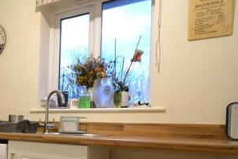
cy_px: 123
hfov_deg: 50.6
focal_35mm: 33
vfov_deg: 38.8
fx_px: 218
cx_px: 23
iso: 2800
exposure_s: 1/60
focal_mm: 10
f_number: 3.5
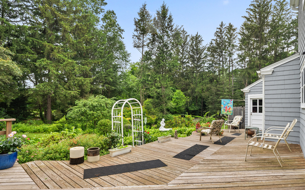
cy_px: 103
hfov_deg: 91.1
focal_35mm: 18
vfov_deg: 64.8
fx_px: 150
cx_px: 153
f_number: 7.1
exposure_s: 1/30
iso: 320
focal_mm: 17
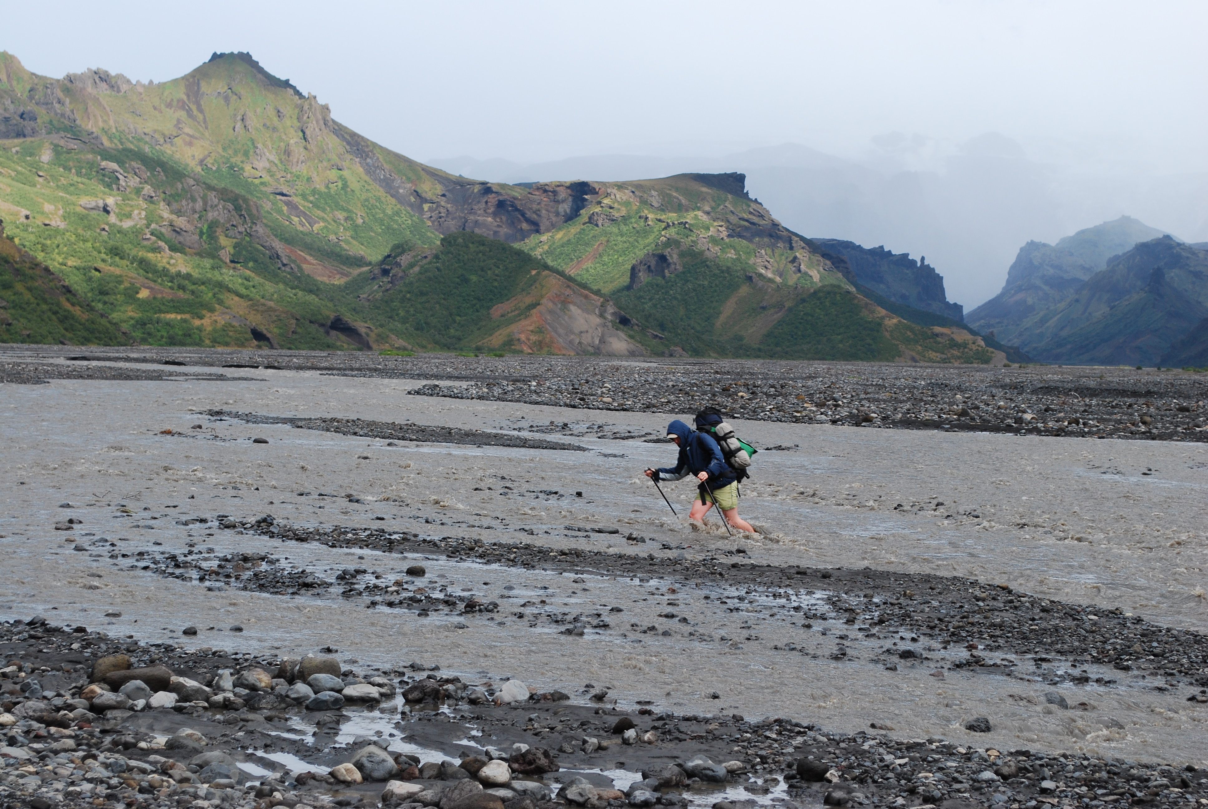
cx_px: 604
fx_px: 2772
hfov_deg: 24.6
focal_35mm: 82
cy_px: 404
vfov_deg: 16.6
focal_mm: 55
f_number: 9
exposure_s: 1/125
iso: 200
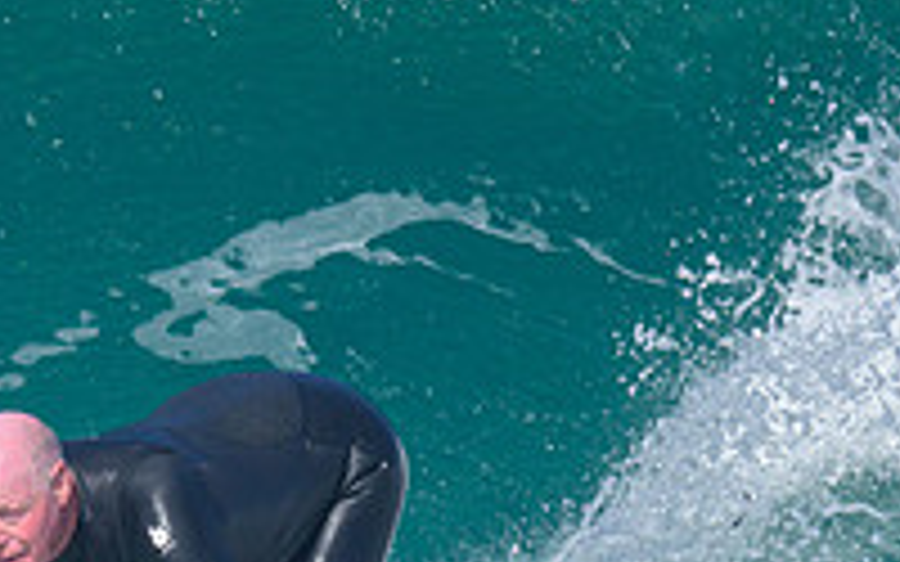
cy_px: 490
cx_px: -240
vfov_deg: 0.4
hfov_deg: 0.6
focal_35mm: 3248
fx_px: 79667
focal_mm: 800
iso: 280
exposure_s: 1/2000
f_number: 6.3
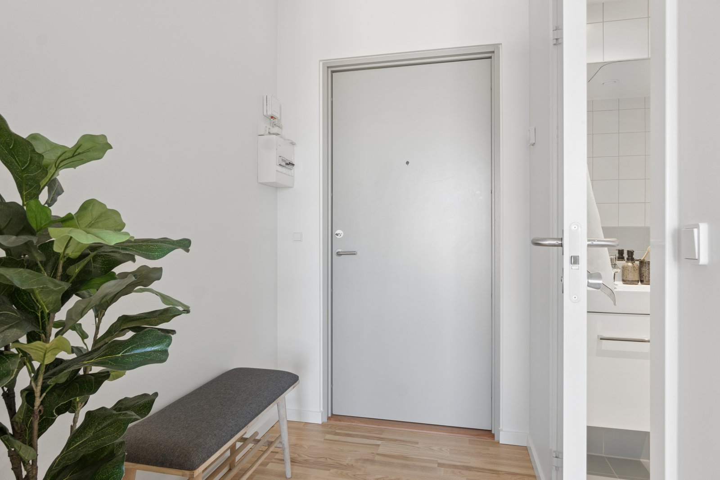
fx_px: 420
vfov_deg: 59.5
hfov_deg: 81.2
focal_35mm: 21
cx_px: 360
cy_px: 240
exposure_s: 1/8
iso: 200
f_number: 8
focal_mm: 14
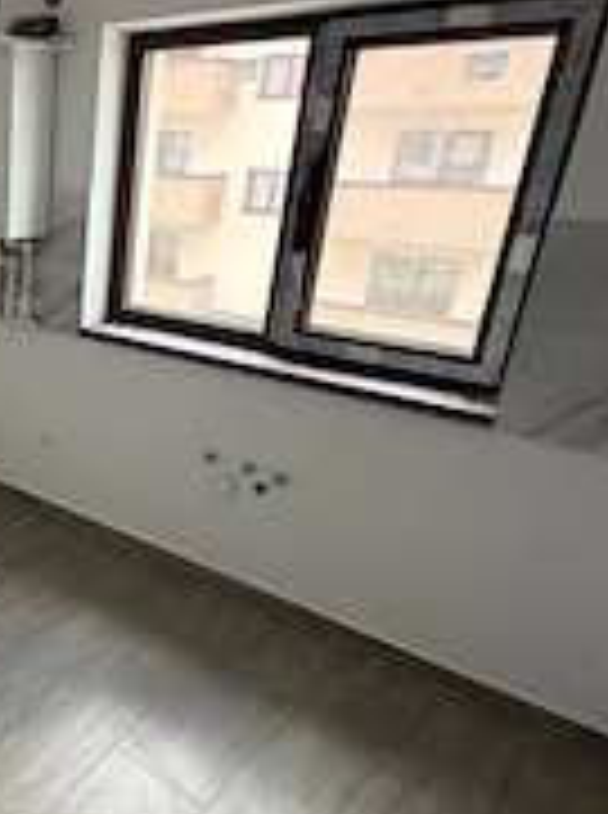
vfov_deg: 58.4
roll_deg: -0.6
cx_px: -41
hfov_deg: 38.5
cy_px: 418
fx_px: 729
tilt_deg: -20.8
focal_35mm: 31
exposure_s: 1/99
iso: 80
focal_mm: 2.22
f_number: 2.2
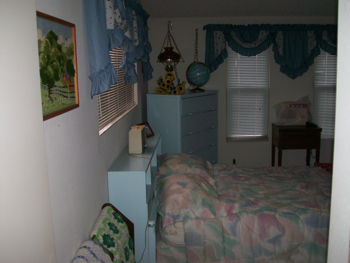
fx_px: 364
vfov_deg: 39.7
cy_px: 132
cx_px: 175
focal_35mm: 36
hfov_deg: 51.4
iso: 140
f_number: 2.7
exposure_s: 1/64
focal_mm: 6
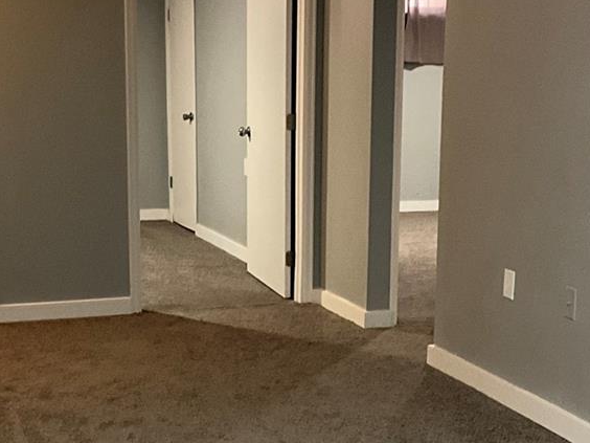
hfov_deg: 26.2
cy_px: 288
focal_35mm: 74
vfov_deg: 19.8
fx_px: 1261
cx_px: 215
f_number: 1.8
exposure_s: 1/40
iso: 250
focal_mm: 3
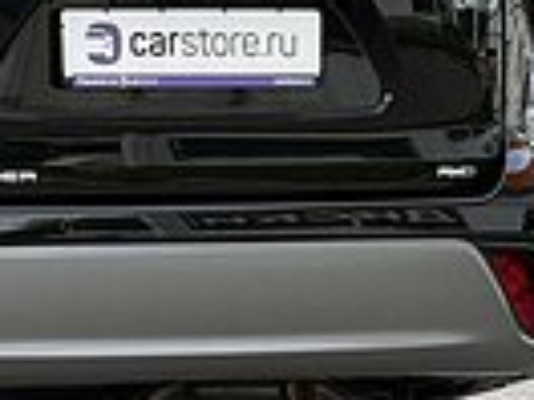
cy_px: 65
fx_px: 7682
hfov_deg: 4.0
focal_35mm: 498
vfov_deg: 3.0
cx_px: -413
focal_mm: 15.66
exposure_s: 1/288
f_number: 2.8
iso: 64
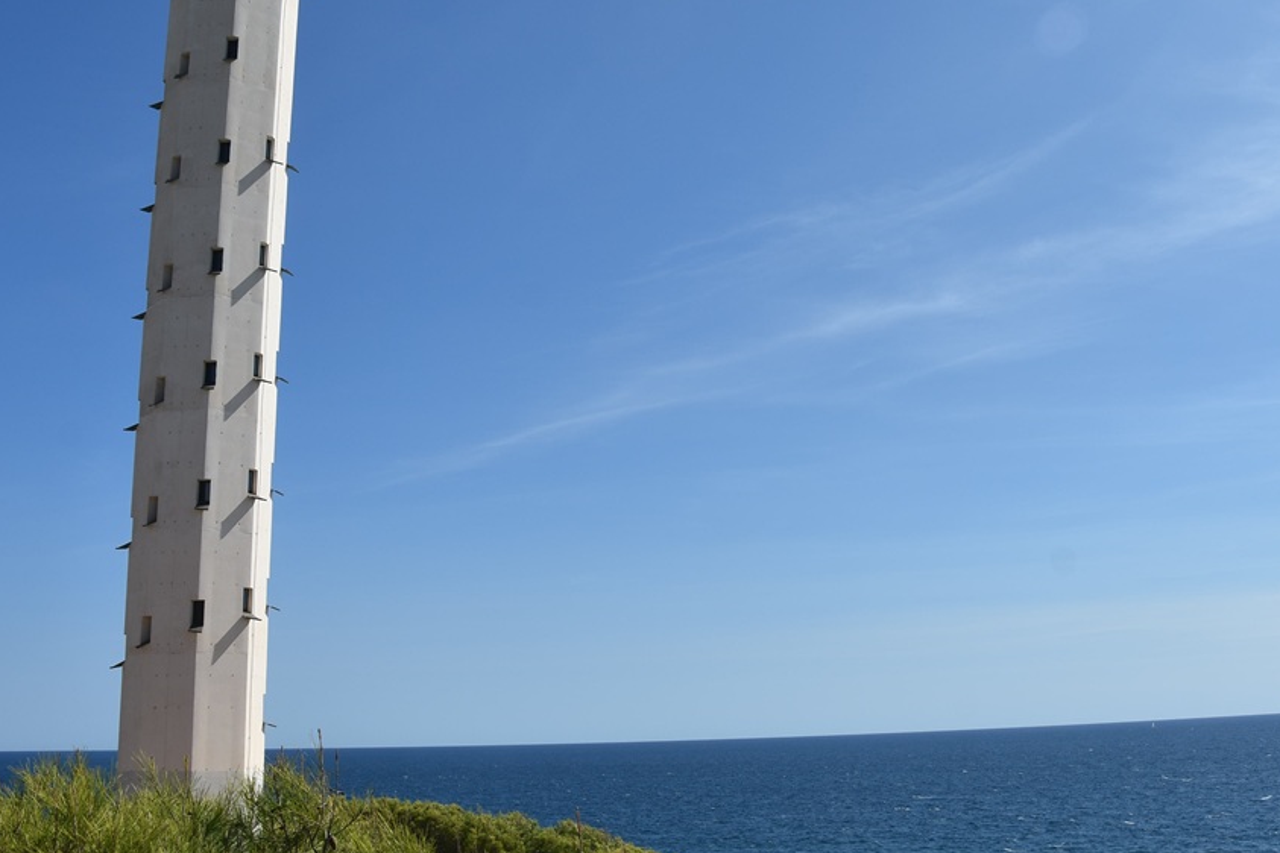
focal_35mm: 41
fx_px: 1458
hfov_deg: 47.2
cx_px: 738
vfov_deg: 32.5
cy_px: 319
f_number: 8
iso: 110
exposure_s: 1/500
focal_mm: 18
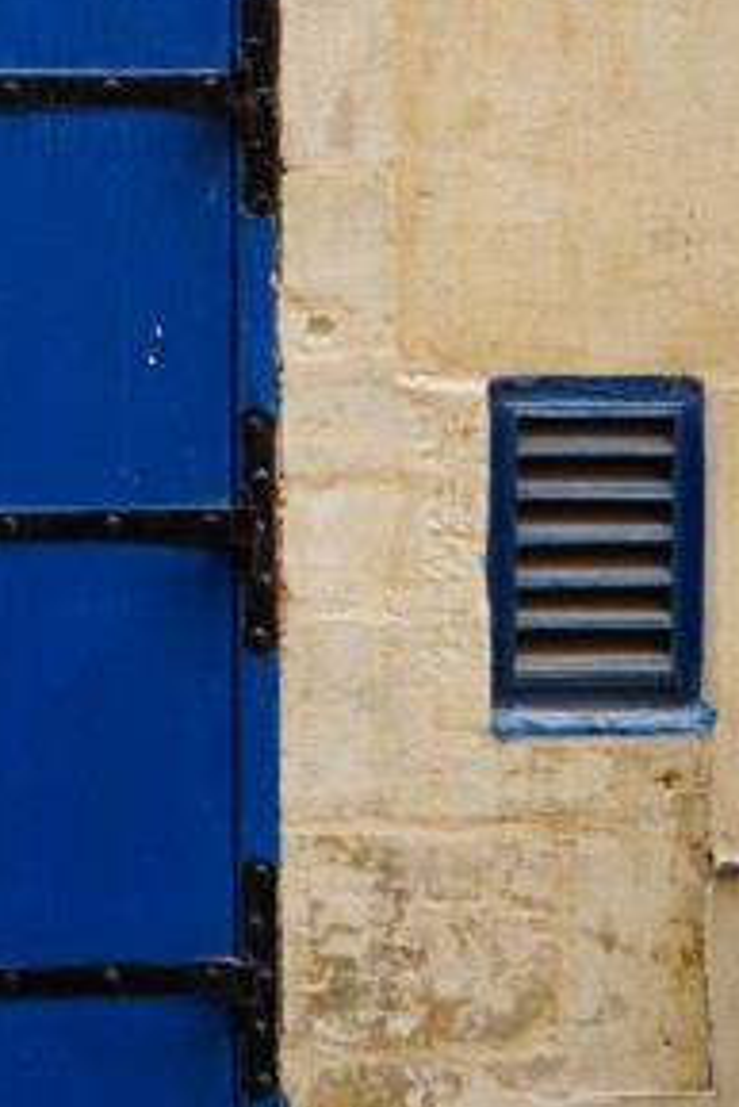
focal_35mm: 112
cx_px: -341
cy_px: 349
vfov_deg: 18.2
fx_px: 3444
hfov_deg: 11.8
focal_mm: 24
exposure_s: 1/60
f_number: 4.5
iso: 100
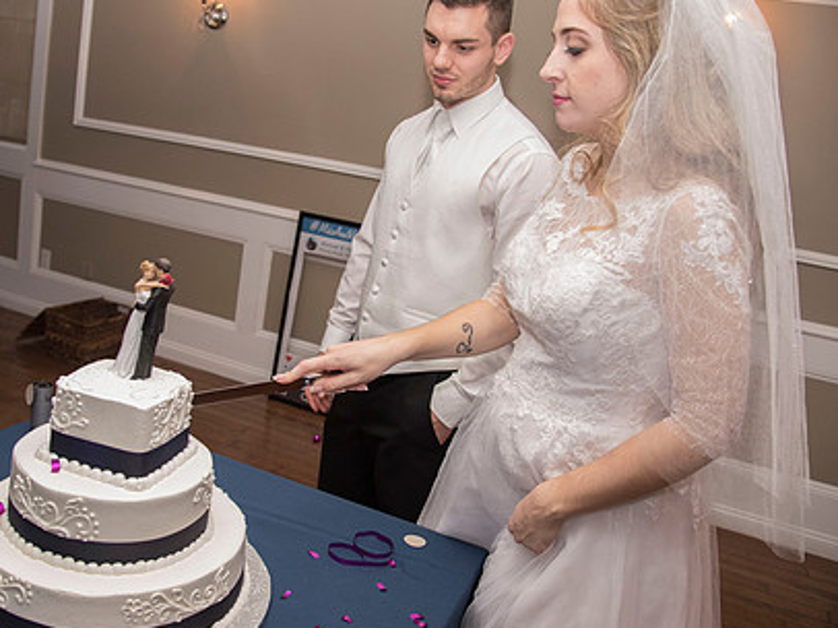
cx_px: 351
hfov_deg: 55.1
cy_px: 311
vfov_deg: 42.9
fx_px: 798
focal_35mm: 33
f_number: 4
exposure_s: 1/200
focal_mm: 24
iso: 2000
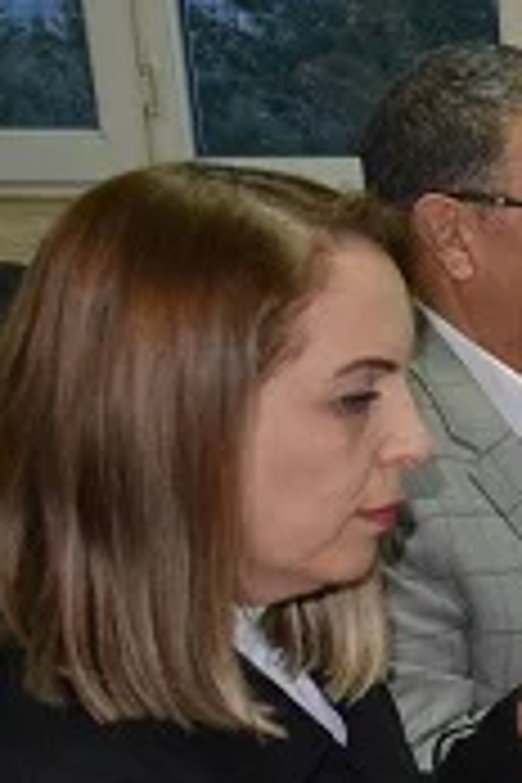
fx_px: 2023
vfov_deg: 21.8
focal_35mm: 93
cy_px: 558
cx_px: 1282
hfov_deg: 11.8
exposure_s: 1/60
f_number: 3.5
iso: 720
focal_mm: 18
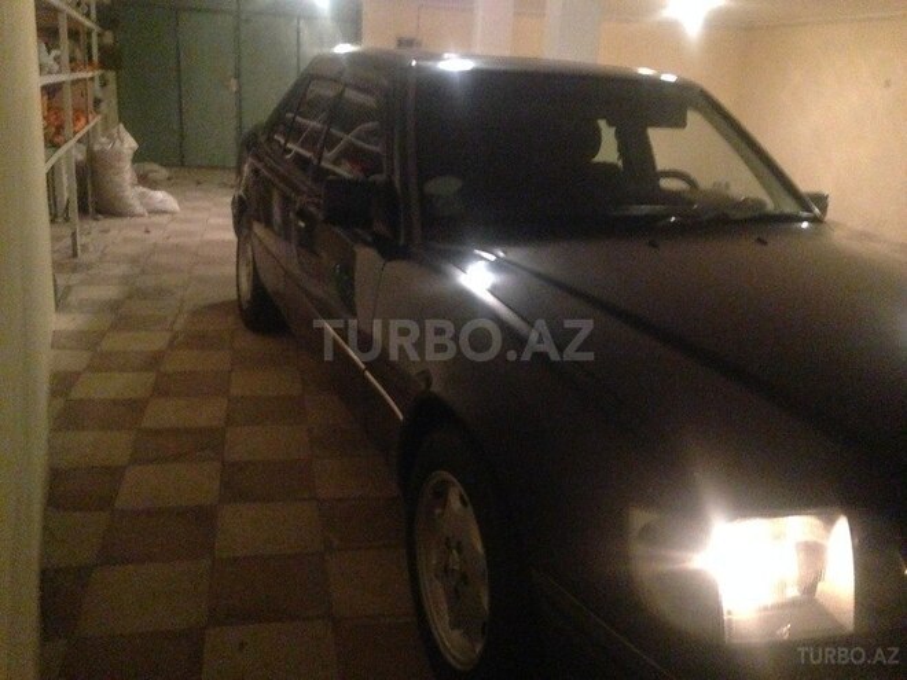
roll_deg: -3.4
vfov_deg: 42.9
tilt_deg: -16.4
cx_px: 454
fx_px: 865
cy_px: 340
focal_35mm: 33
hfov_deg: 55.4
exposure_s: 1/15
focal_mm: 4.12
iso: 1600
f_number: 2.4
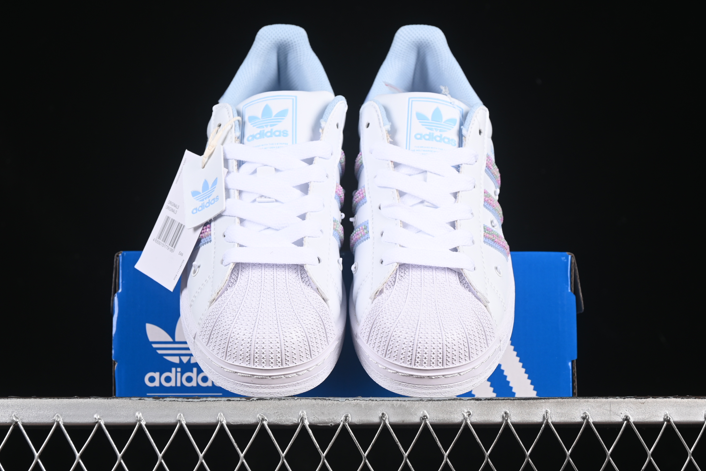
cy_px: 242
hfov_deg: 25.7
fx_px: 1549
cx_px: 350
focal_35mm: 79
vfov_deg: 17.3
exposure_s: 1/80
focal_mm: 50
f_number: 7.1
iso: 160
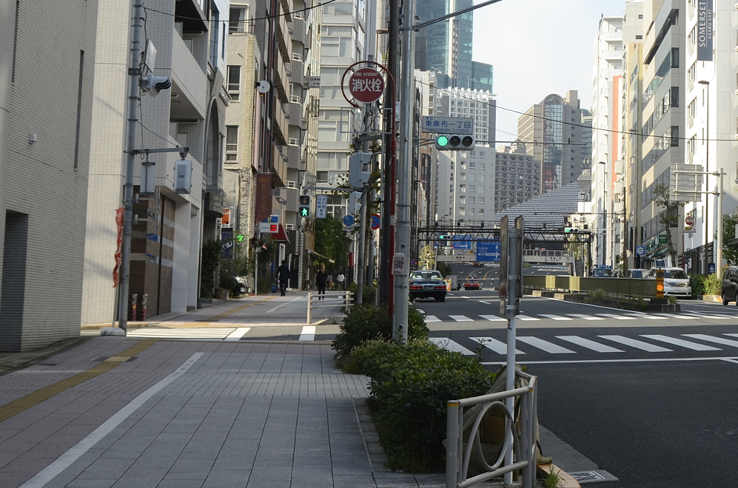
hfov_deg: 25.4
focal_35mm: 77
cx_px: 687
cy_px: 52
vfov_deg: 17.4
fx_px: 1576
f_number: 7.1
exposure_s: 1/250
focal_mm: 25
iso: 125
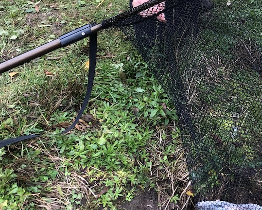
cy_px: -3
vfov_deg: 19.6
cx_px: 223
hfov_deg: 24.5
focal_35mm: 76
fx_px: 590
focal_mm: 3.99
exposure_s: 1/120
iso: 50
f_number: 1.8
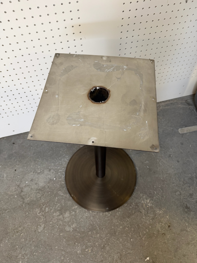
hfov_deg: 56.8
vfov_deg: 71.6
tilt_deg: -59.2
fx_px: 182
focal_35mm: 24
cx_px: 98
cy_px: 132
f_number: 1.78
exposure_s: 1/50
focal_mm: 6.76
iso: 125
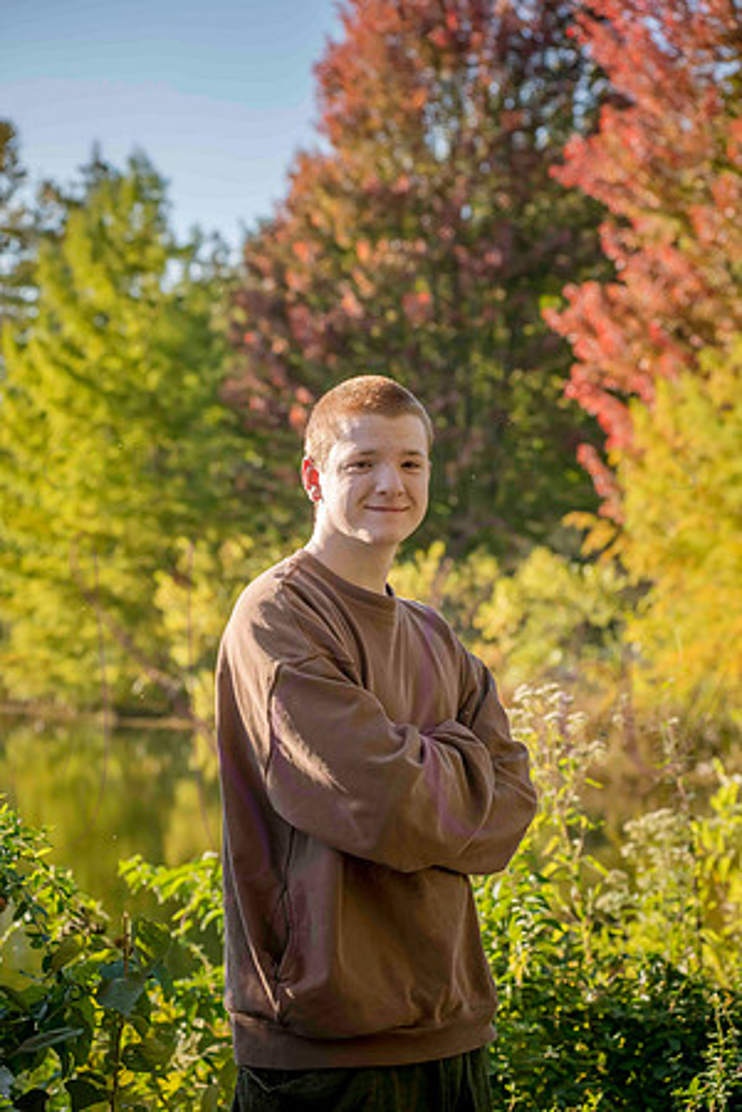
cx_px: 371
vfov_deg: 25.4
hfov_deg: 17.1
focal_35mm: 80
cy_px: 556
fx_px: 2473
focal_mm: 80
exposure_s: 1/800
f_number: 5.6
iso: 400
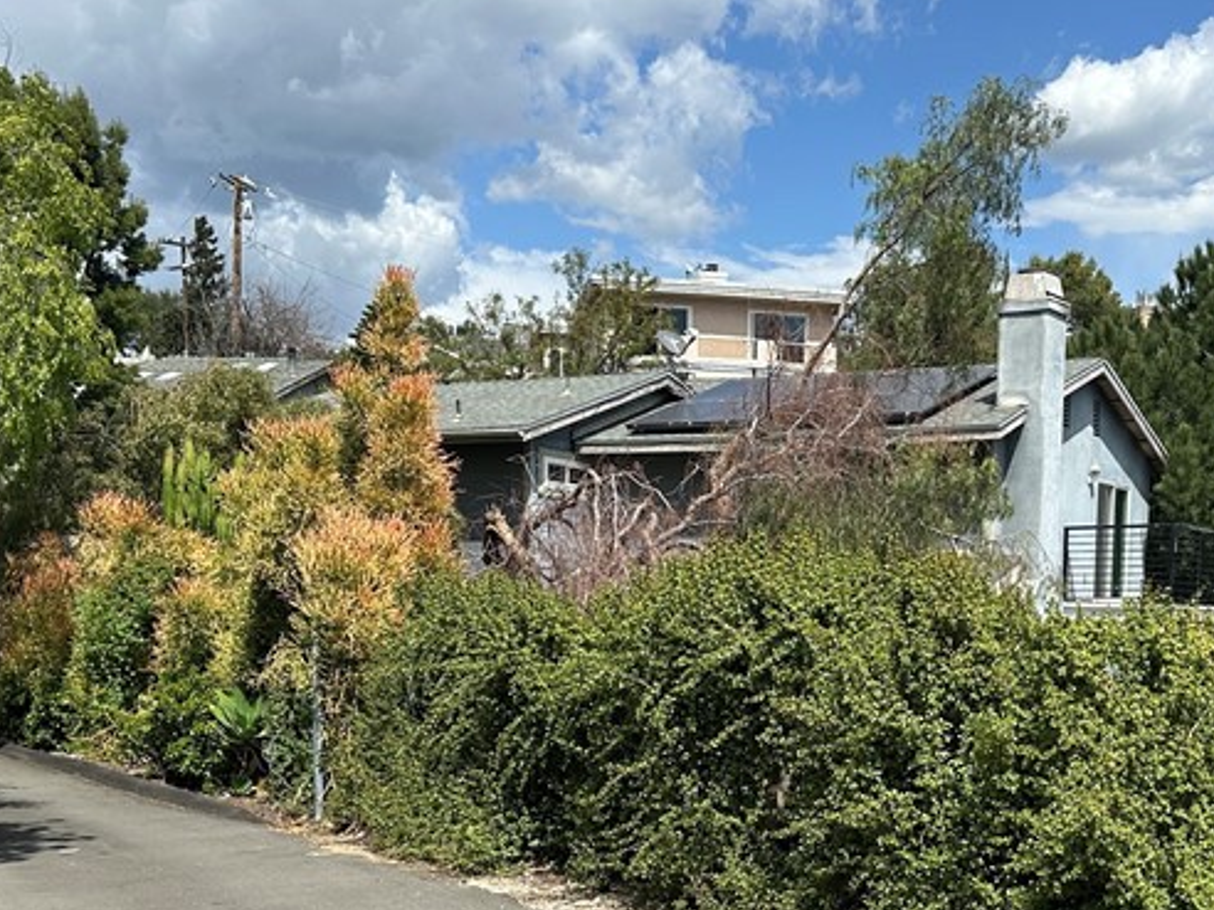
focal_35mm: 50
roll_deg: -1.4
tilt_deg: -3.1
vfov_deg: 28.5
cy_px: 728
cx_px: 814
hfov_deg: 37.7
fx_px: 1754
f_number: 1.78
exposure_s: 1/5263
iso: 80
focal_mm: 6.86
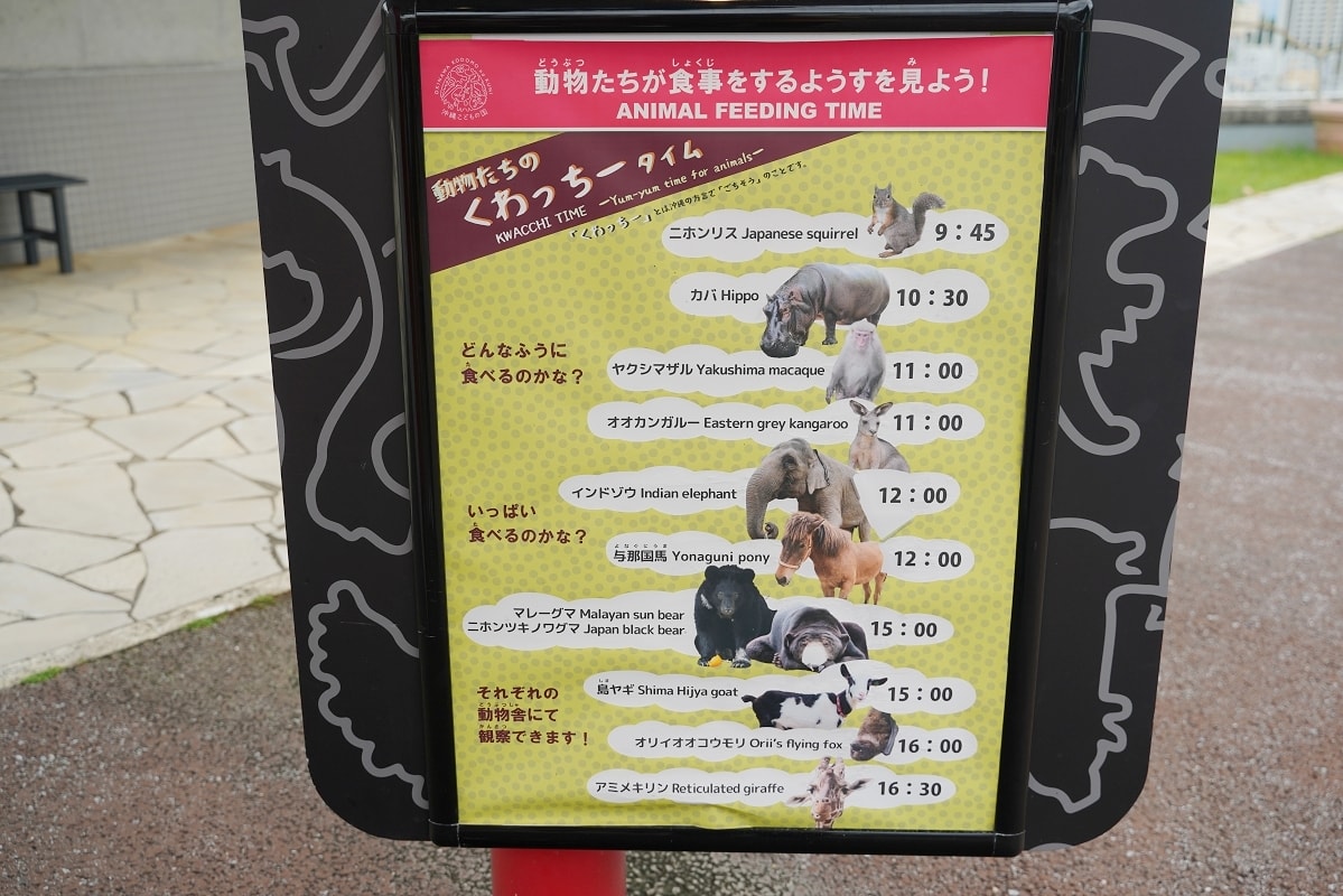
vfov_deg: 35.1
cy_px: 448
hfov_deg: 50.7
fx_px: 1418
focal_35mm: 38
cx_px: 672
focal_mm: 38
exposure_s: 1/200
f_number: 4.5
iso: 100
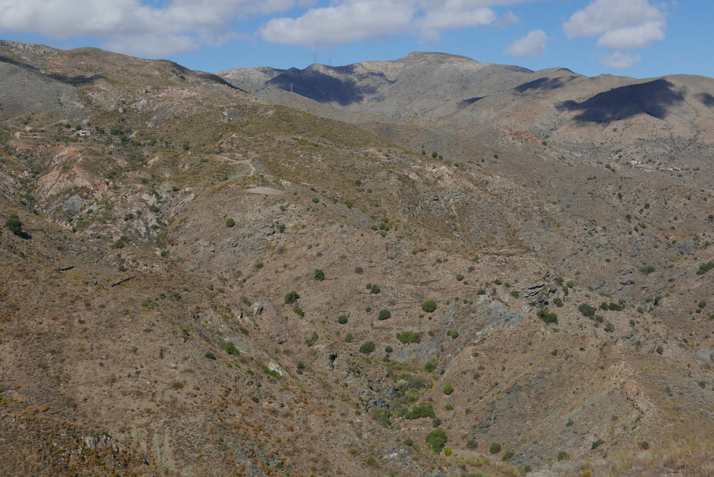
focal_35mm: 49
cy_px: 238
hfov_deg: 40.3
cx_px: 357
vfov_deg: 27.6
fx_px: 973
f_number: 5.6
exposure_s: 1/1600
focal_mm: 22
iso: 200
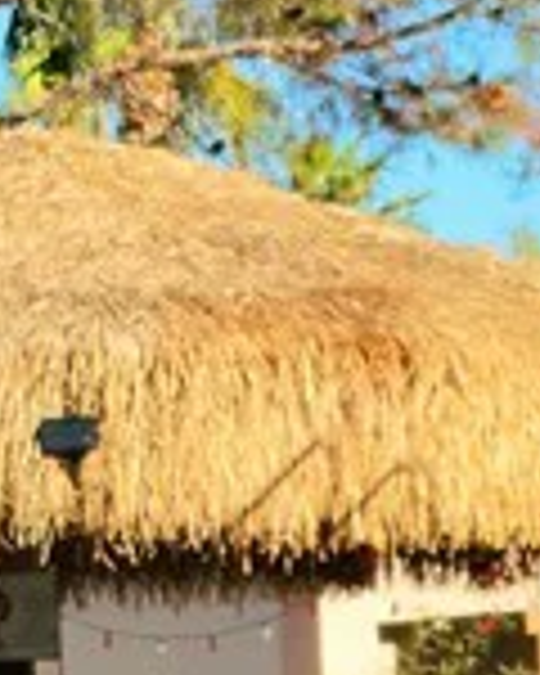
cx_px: -1476
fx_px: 3716
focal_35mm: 186
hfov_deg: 6.8
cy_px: 549
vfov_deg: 10.3
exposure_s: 1/714
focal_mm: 5.9
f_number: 2
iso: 25
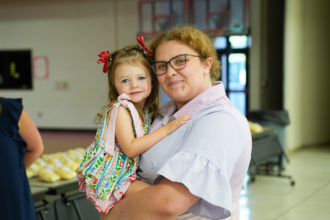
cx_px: 165
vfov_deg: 19.7
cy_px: 110
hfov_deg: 29.2
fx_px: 632
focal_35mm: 69
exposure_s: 1/80
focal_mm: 69
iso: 1000
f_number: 3.5
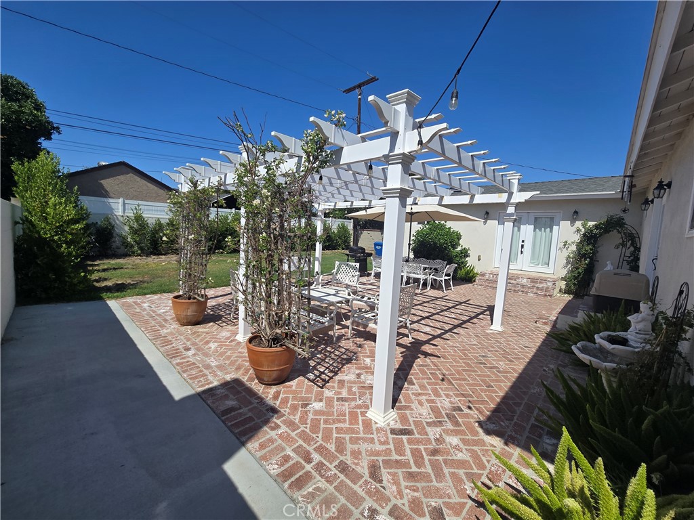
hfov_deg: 106.2
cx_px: 347
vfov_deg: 89.9
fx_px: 261
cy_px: 260
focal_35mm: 13
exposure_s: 1/3354
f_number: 2.2
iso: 50
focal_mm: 2.2
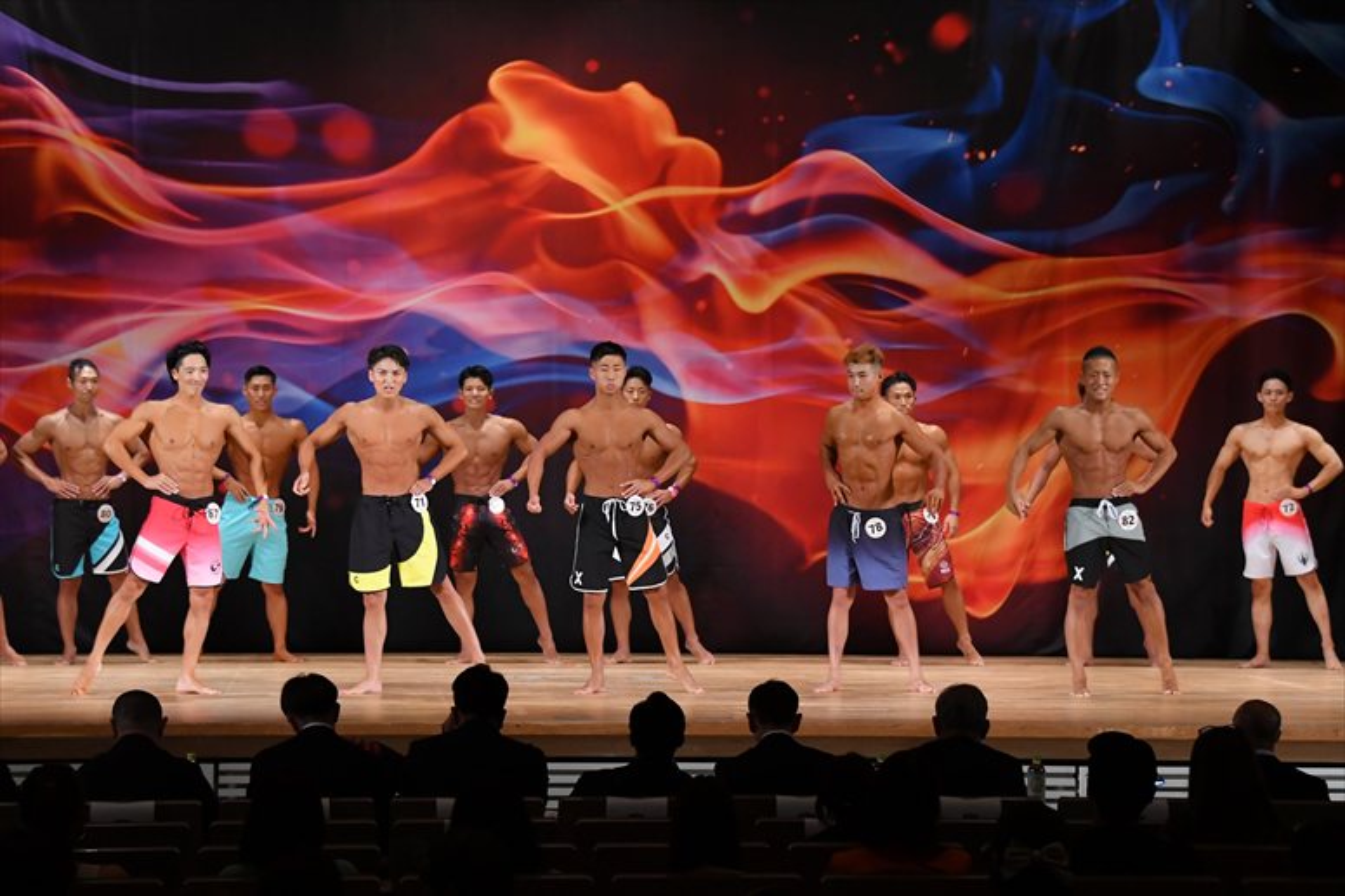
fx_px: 3921
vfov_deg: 13.0
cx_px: 672
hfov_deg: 19.5
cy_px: 448
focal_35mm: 105
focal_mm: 70
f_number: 5.6
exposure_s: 1/400
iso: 3200
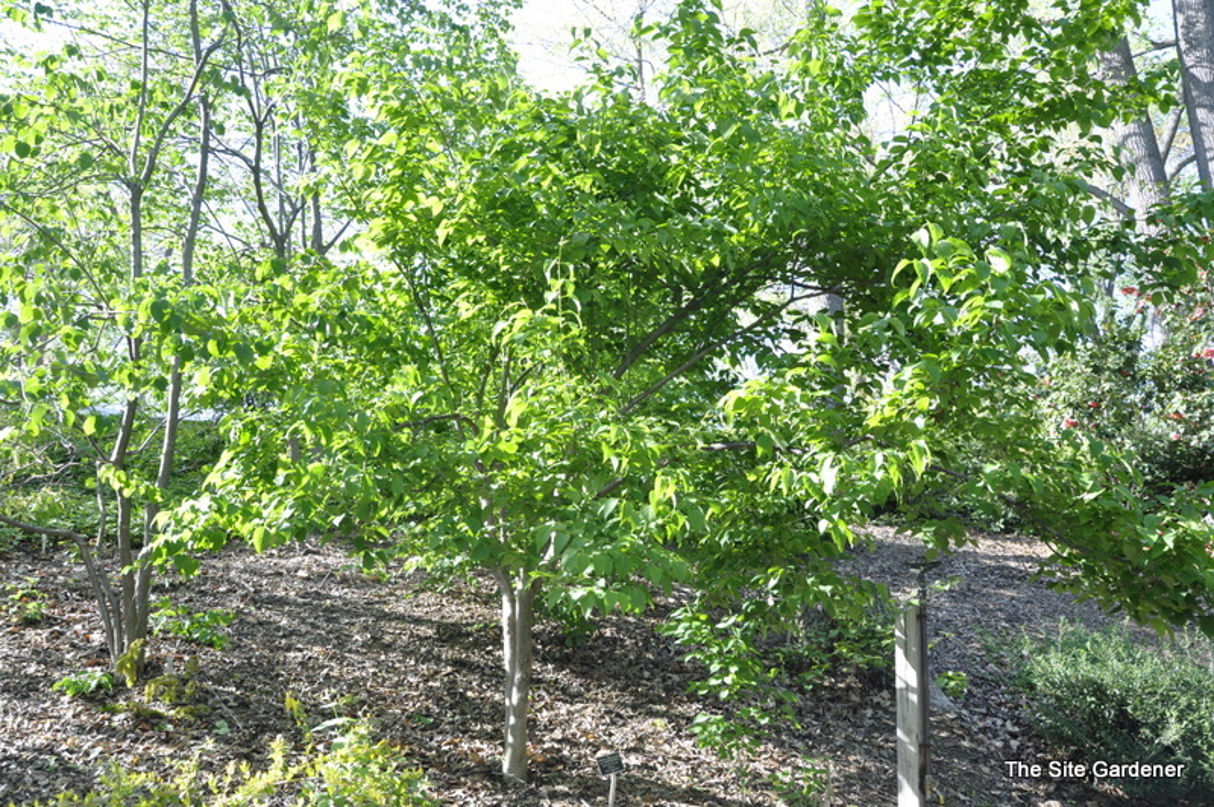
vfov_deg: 41.6
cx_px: 607
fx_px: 1061
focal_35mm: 32
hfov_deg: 59.5
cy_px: 404
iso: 200
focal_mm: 21
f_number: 8
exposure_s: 1/60
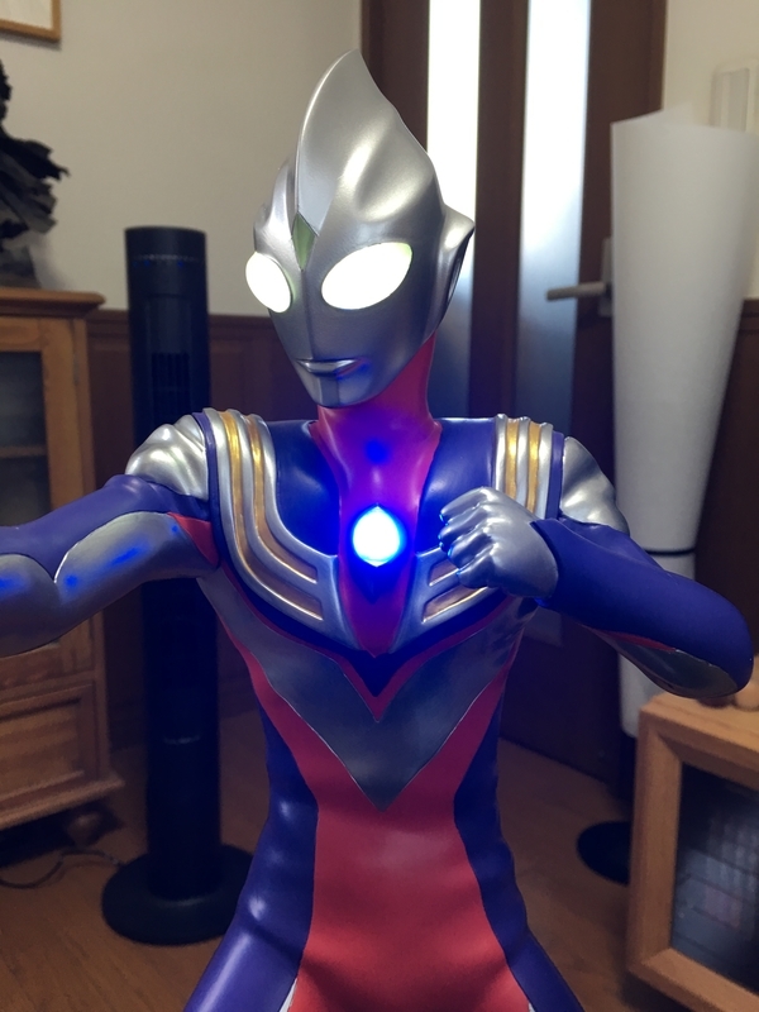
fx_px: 848
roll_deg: +1.0
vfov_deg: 61.7
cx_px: 380
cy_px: 506
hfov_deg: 48.2
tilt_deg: -7.3
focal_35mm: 29
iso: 25
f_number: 2.2
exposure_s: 1/15
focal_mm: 4.15
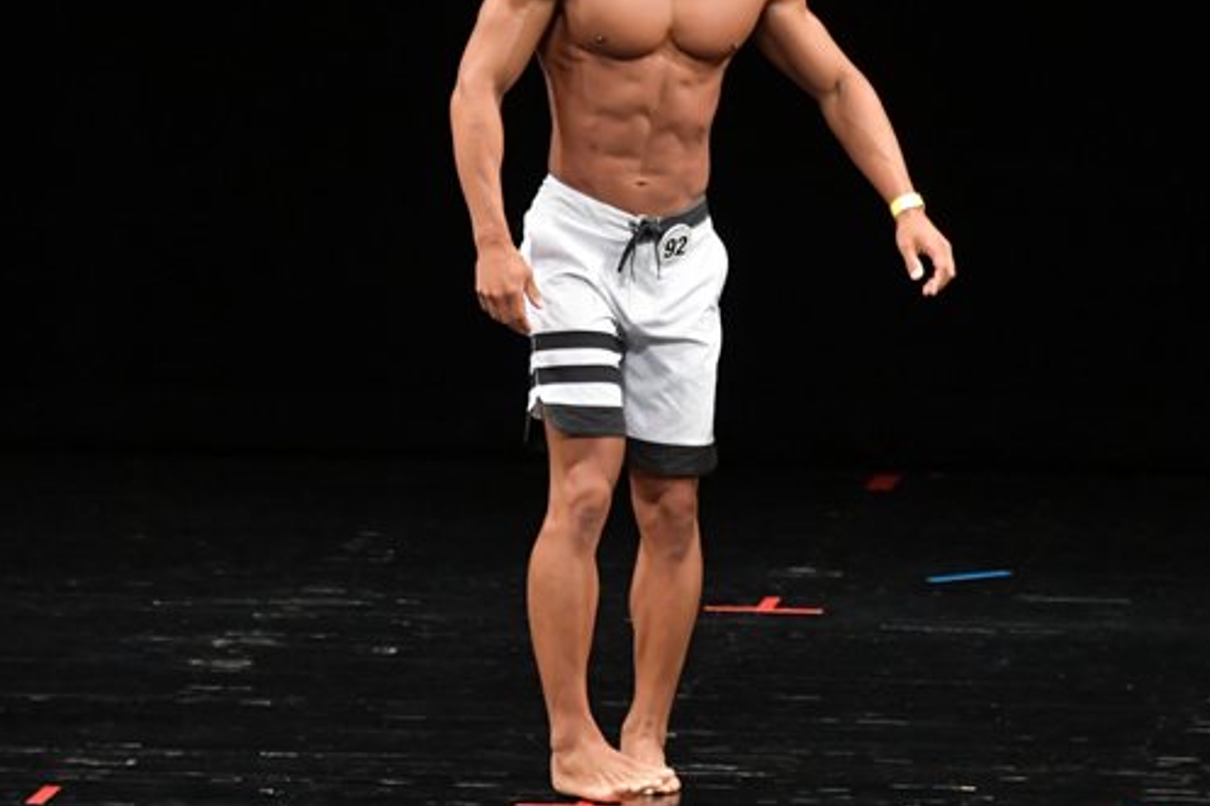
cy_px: 212
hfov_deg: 4.9
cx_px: 590
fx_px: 14145
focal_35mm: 421
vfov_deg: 3.3
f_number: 5.6
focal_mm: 180
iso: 3200
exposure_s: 1/400
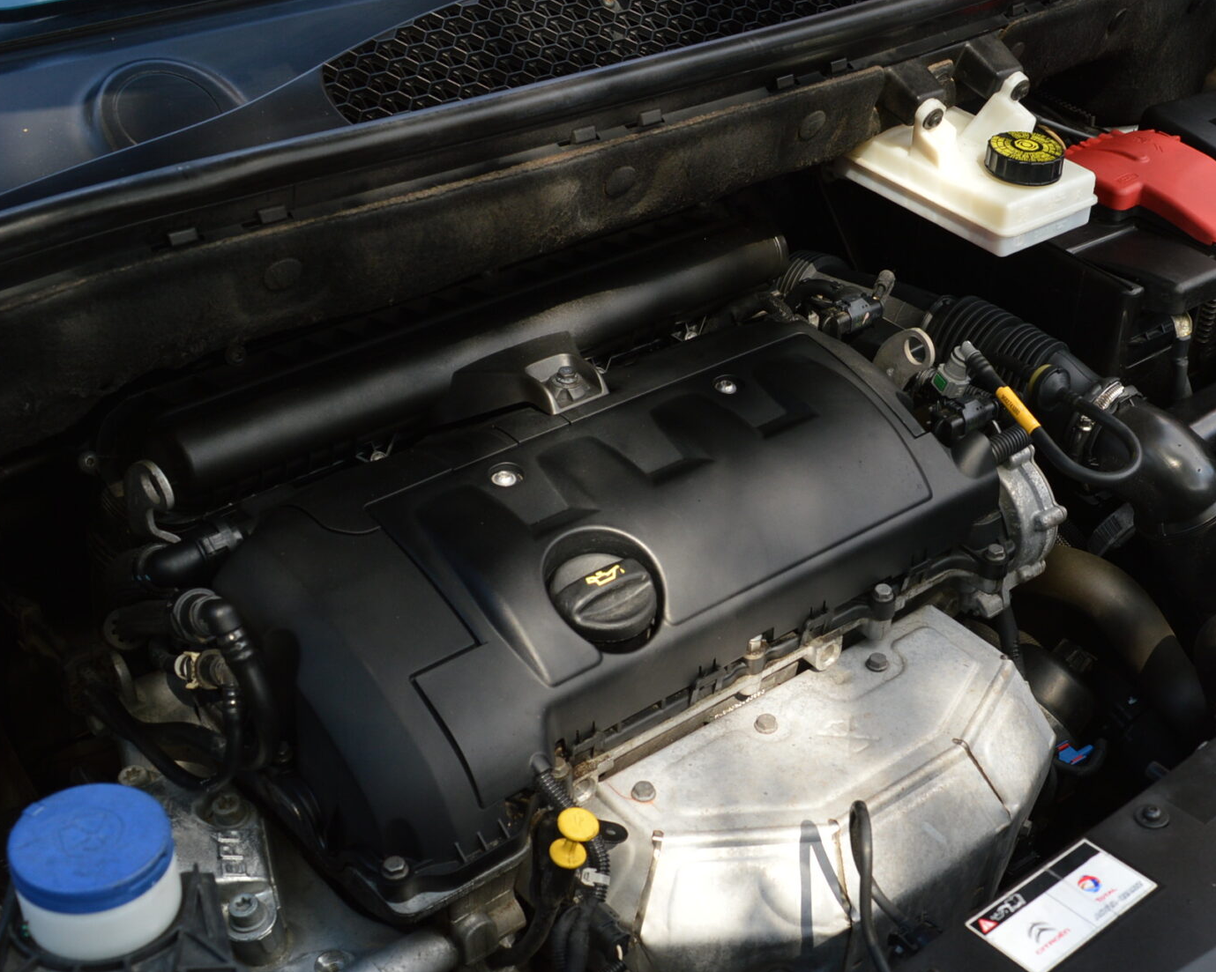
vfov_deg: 31.8
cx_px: 907
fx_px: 1691
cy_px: 655
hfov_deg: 38.6
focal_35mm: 47
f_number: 5.6
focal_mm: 18
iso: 180
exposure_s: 1/125
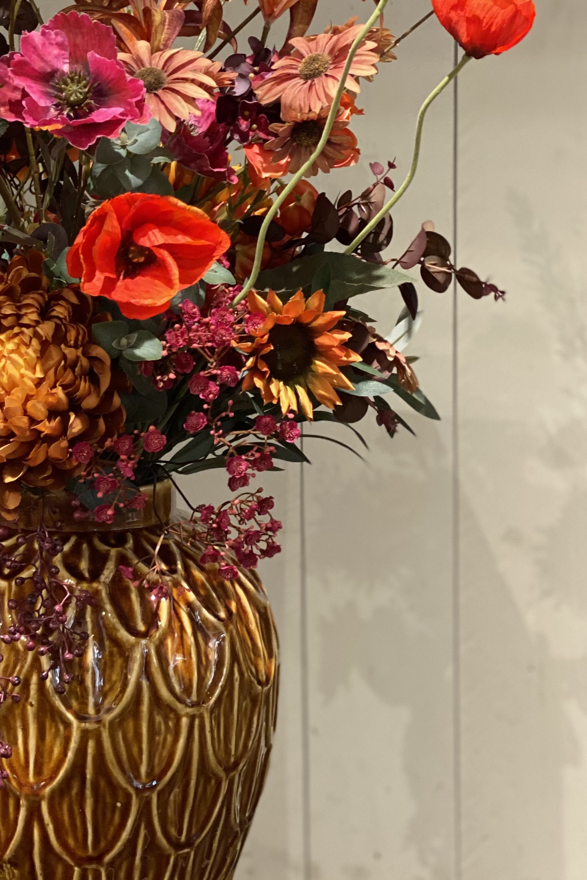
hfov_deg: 15.1
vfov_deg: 22.6
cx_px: 104
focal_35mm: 90
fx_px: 2201
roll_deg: +1.0
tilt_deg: -6.6
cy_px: 324
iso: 200
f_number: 2
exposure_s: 1/33
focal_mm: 6
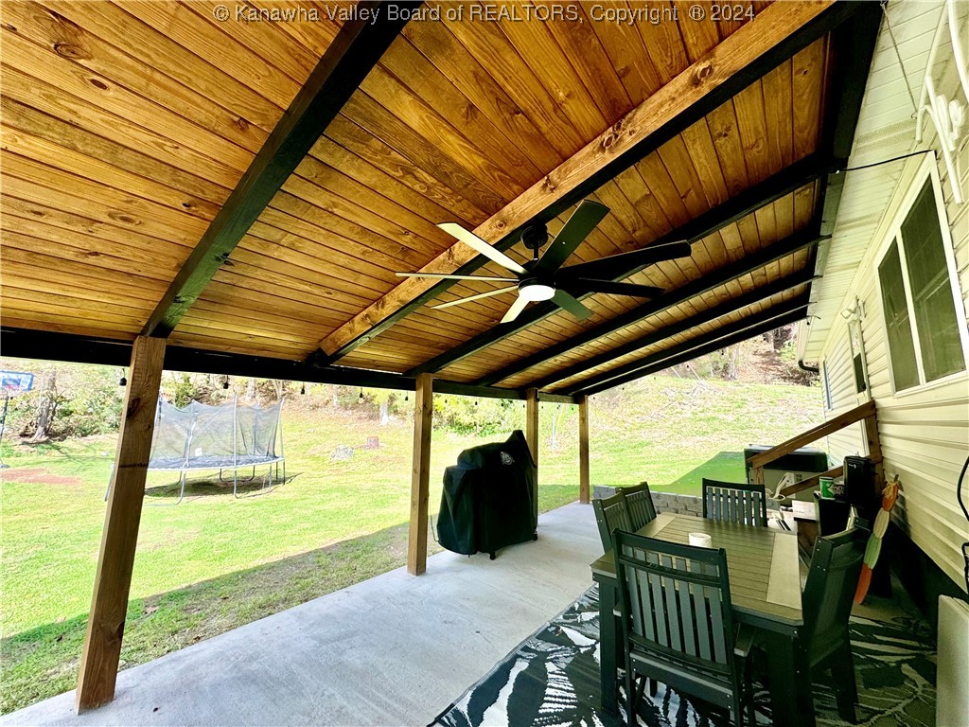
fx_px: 392
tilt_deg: +8.5
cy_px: 364
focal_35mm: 14
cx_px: 484
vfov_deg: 85.7
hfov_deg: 102.1
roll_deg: -0.6
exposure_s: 1/343
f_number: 2.2
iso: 40
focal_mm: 2.22
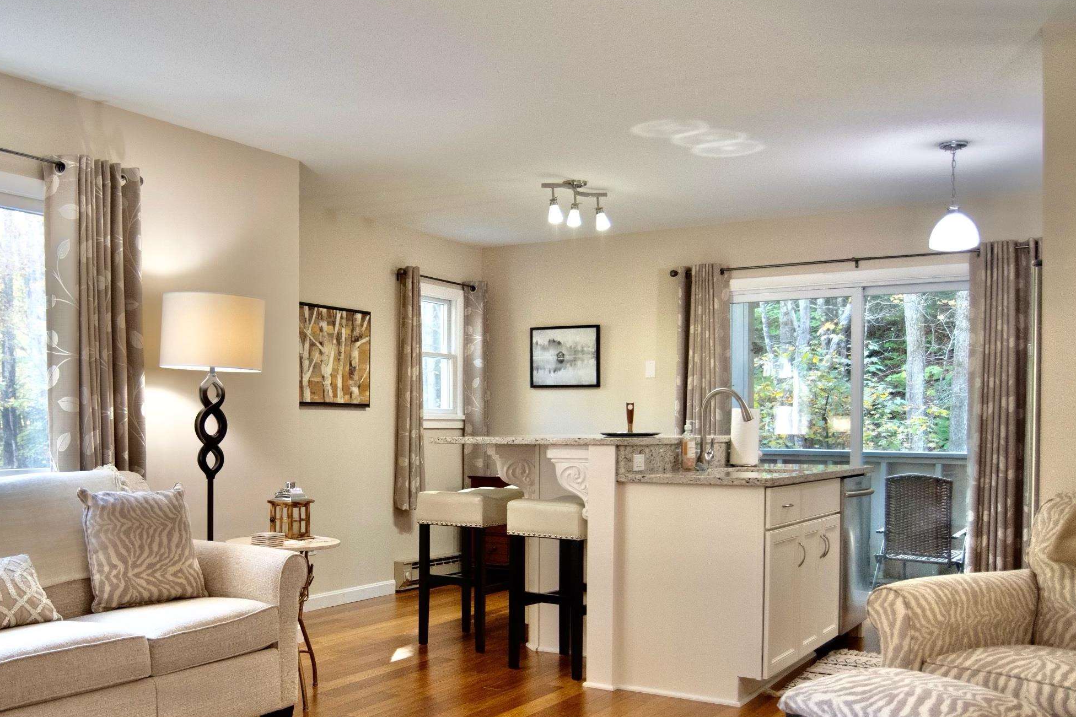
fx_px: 1106
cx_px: 394
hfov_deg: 51.3
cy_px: 466
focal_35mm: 37
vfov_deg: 35.6
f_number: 3.8
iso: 1000
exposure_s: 1/125
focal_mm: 24
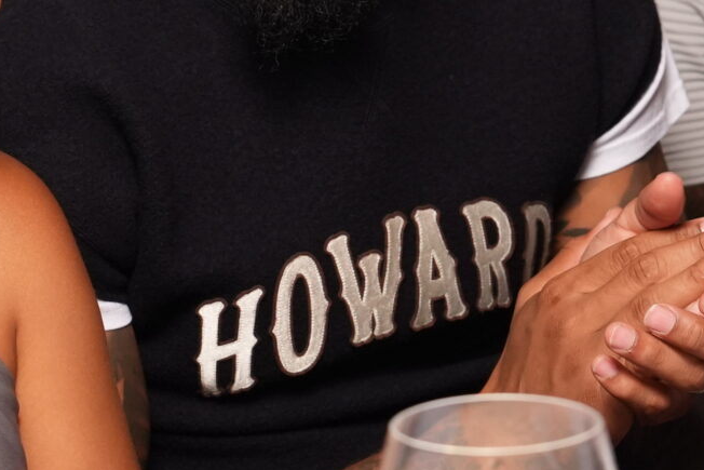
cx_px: 316
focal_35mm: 161
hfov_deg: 12.8
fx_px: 3149
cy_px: 179
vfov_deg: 8.5
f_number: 5
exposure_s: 1/160
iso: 2000
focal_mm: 41
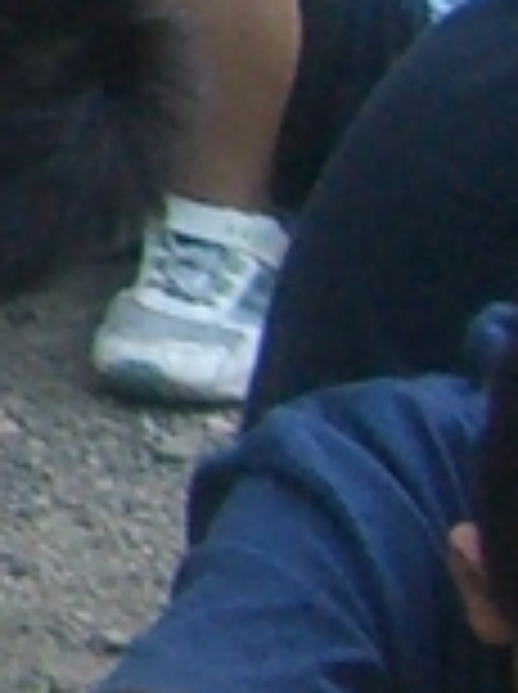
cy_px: -315
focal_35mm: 395
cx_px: -1712
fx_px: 7903
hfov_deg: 3.5
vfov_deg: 5.0
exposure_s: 1/125
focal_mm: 6.2
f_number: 2.7
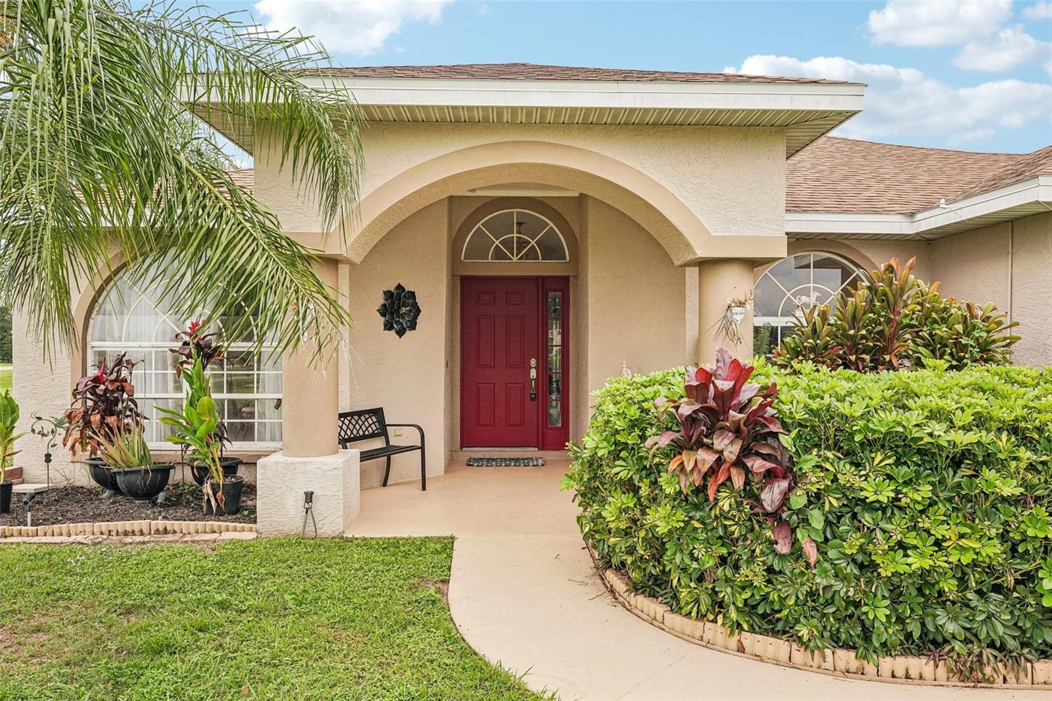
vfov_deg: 50.4
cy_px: 350
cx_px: 526
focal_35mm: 26
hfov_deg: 70.4
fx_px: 745
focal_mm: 25.5
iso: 400
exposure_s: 1/200
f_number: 8
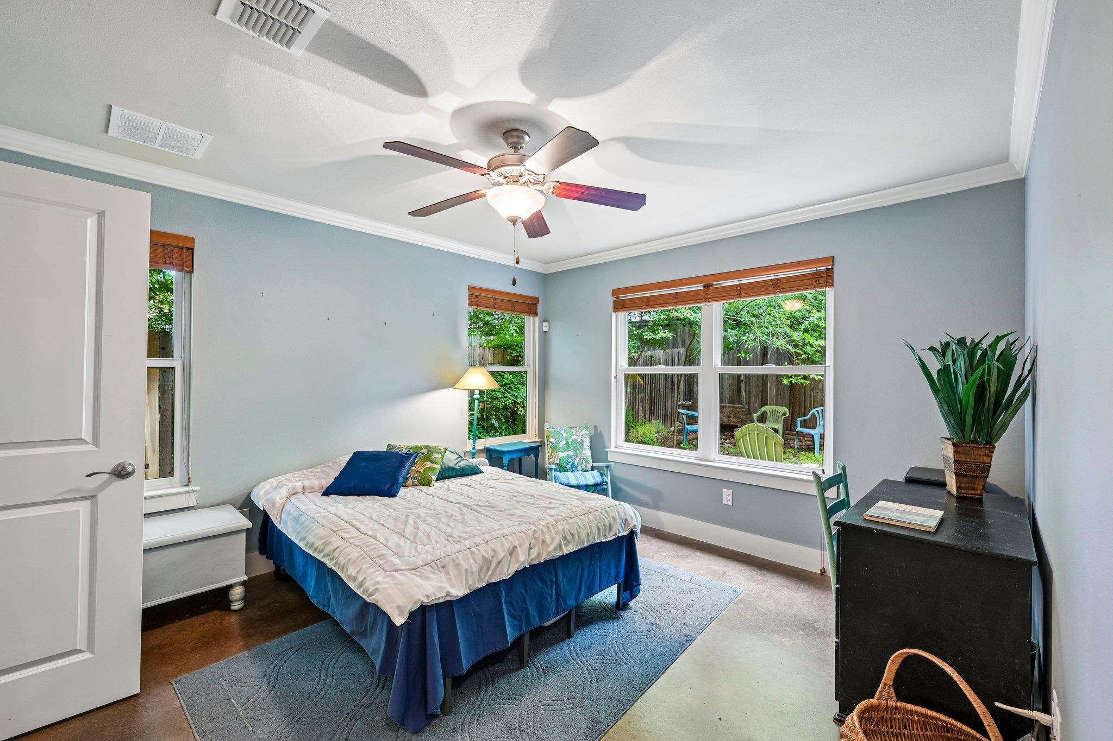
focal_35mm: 15
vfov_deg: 77.3
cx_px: 556
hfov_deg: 100.4
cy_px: 370
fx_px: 464
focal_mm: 15
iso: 400
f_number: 5.6
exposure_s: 1/10
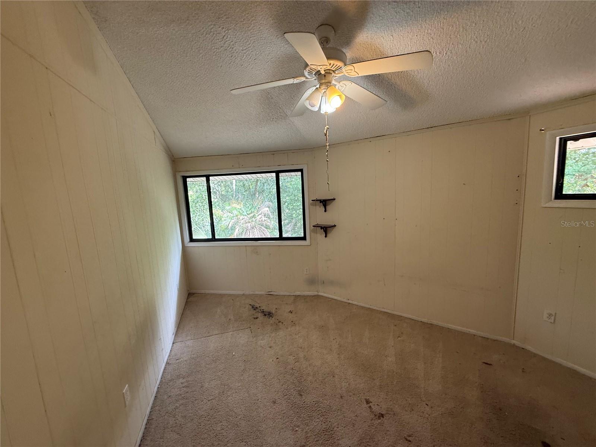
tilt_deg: -3.1
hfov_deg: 102.1
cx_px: 298
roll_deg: +2.9
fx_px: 241
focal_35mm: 14
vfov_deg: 85.7
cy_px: 224
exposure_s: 1/99
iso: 160
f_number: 2.2
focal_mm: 2.22
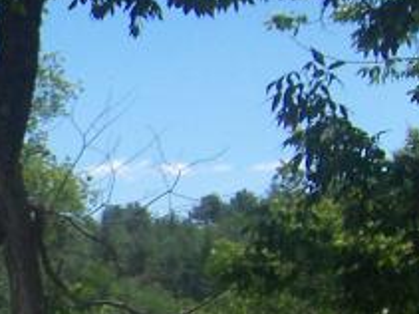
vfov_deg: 8.6
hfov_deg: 10.2
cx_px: -580
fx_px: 2057
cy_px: 401
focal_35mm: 170
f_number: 4.3
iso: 100
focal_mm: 7.5
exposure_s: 1/862
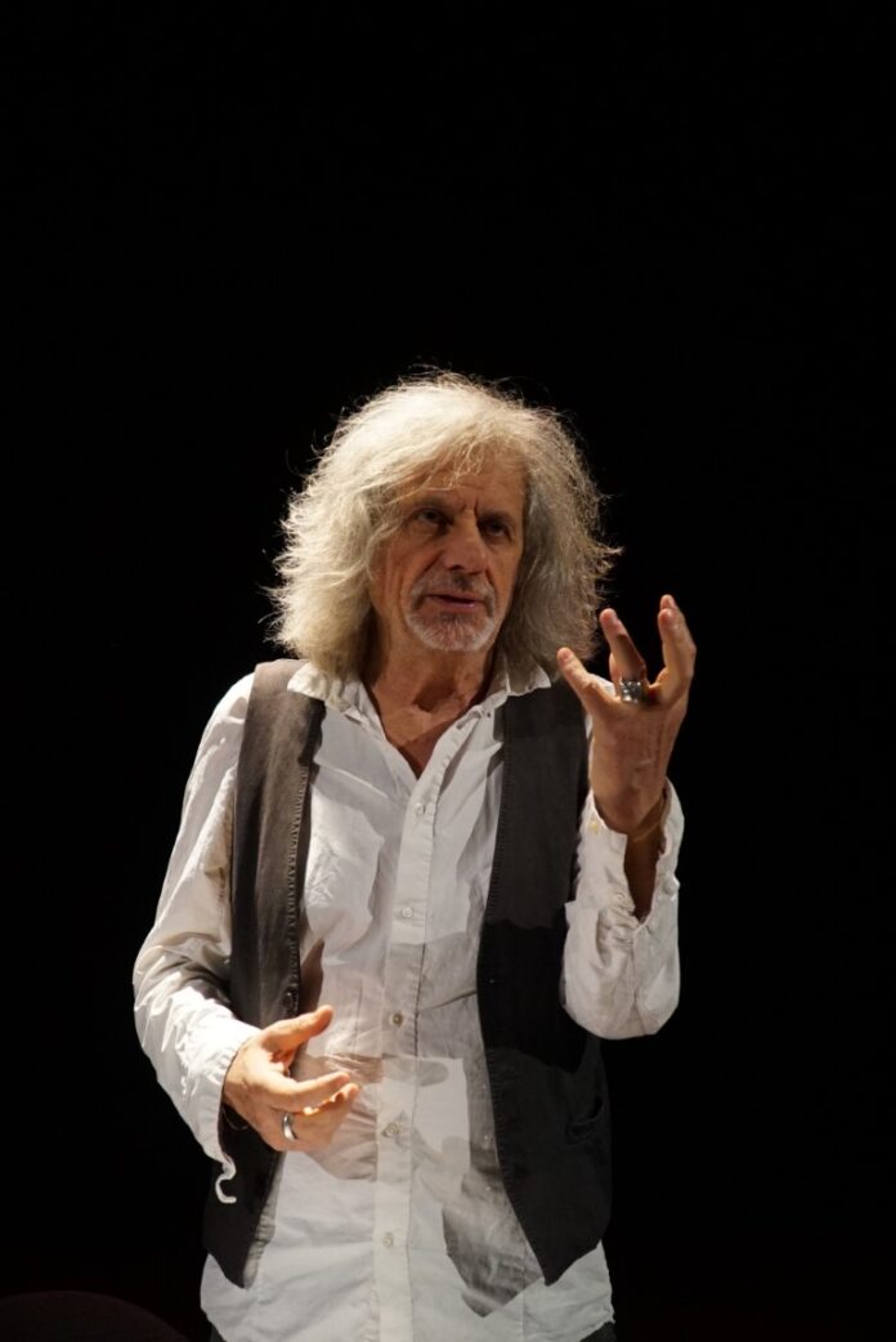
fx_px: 1566
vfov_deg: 46.4
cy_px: 671
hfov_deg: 31.9
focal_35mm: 42
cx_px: 448
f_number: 4
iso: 5000
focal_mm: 28
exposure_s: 1/1000
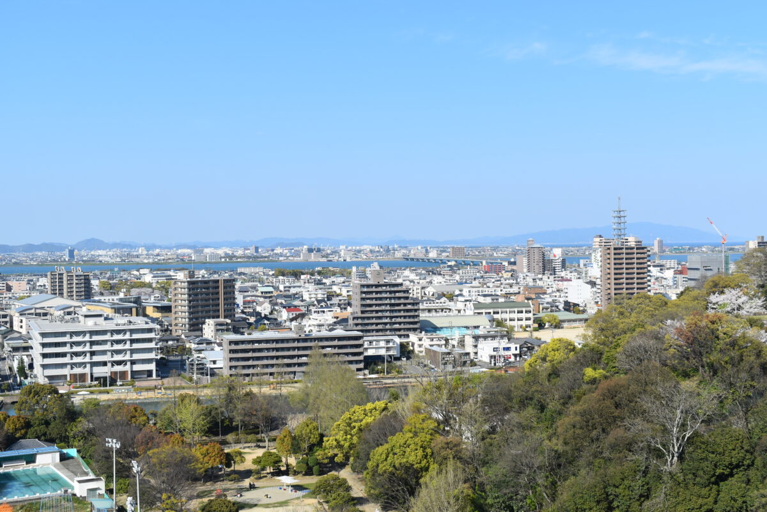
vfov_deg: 29.0
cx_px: 384
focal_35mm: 46
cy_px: 256
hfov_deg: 42.3
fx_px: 991
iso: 100
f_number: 8
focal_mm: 31
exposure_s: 1/250
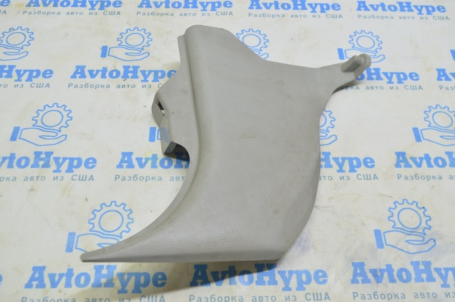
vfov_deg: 36.8
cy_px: 151
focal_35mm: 36
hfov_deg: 53.2
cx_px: 228
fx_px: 455
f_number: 5.6
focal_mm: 24
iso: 400
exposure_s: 1/20
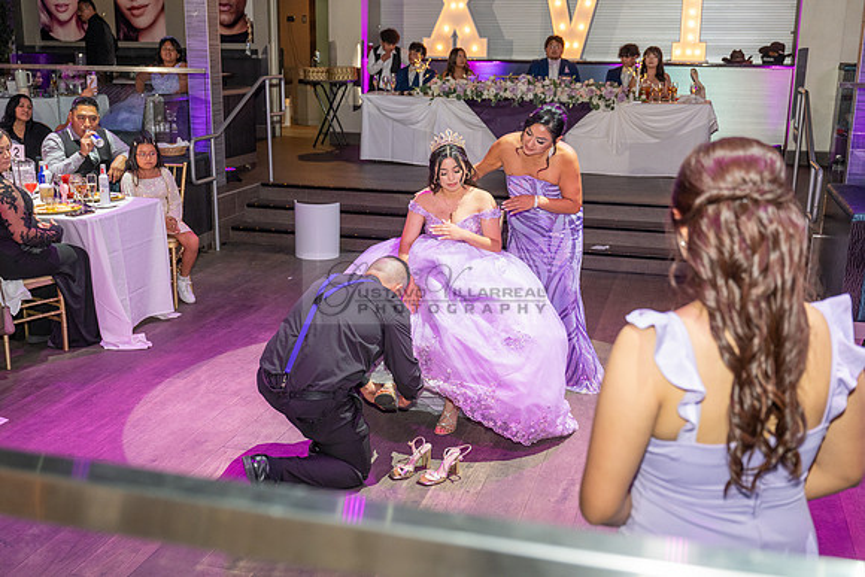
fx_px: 937
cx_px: 432
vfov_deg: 34.2
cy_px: 288
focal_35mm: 39
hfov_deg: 49.5
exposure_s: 1/125
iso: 1000
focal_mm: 39
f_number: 4
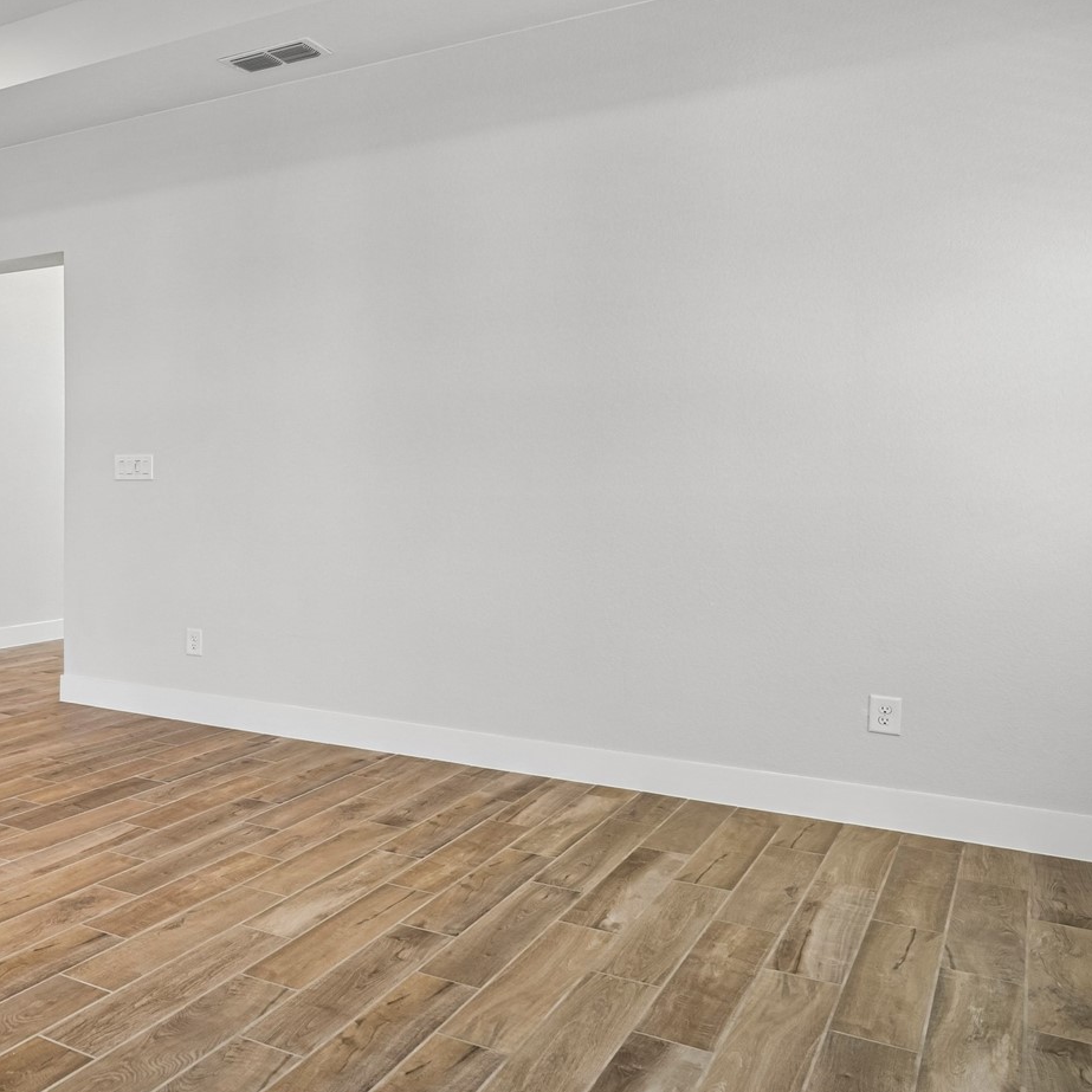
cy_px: 471
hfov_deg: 39.8
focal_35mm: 32
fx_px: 1142
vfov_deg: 50.9
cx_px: -155
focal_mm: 16
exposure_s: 1/20
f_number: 8
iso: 400
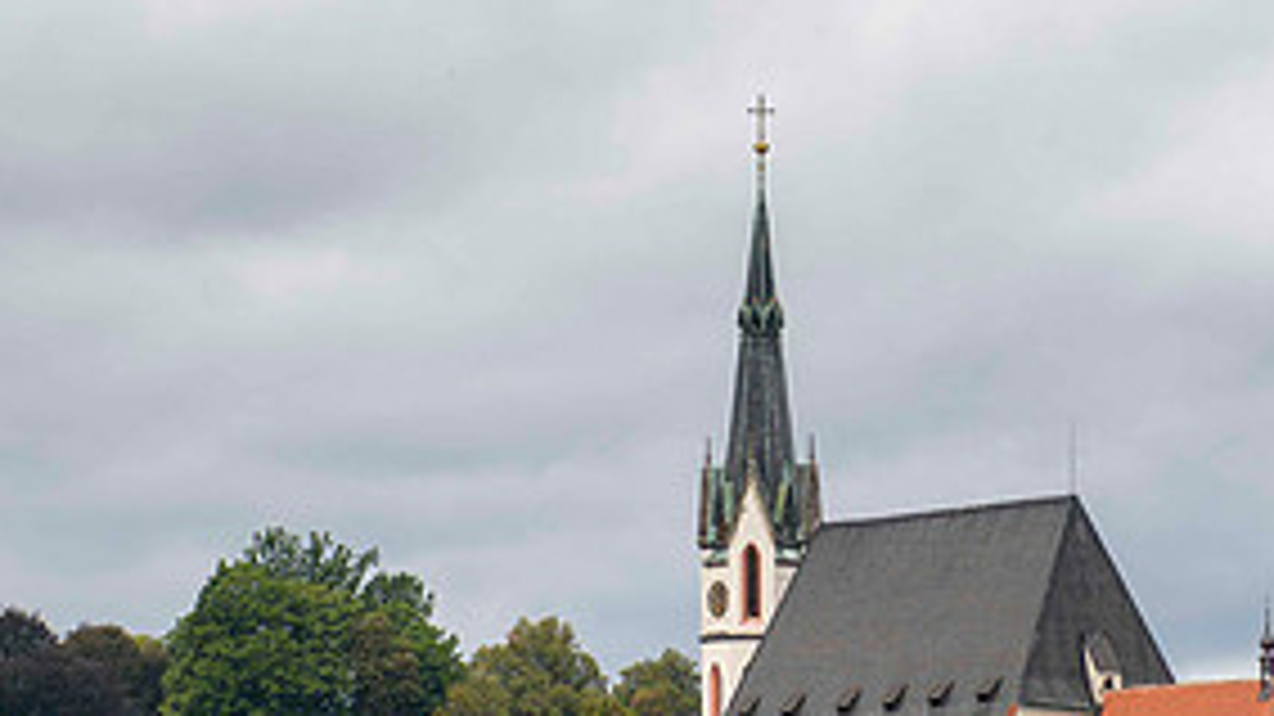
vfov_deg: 4.8
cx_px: 696
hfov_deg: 8.6
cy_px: 628
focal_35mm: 251
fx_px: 8477
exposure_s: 1/500
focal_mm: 70
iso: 64
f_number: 4
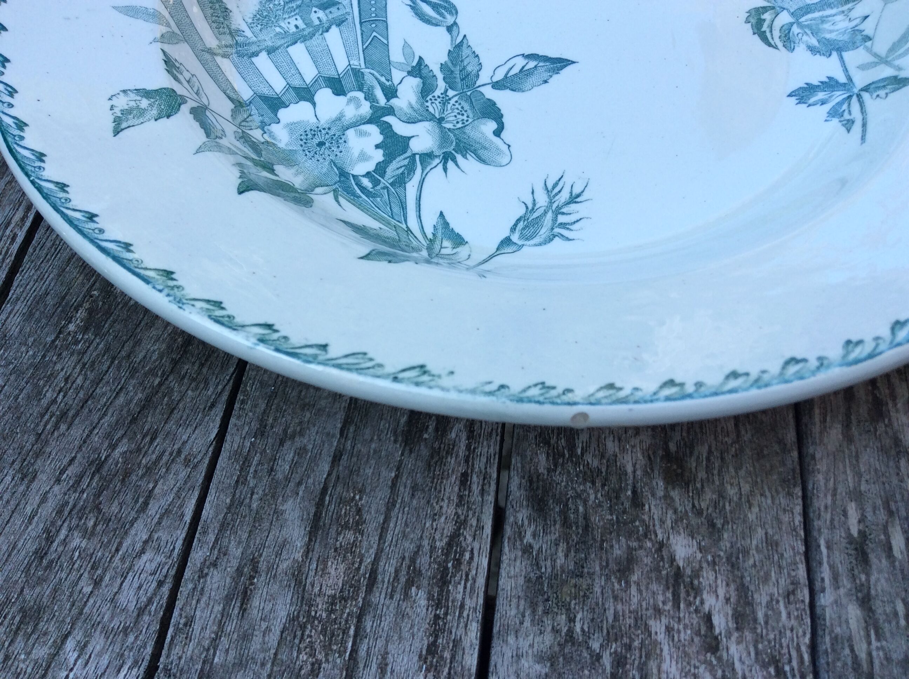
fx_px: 839
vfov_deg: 44.1
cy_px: 340
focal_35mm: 32
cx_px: 454
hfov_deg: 56.9
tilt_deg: -58.8
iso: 32
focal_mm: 3.3
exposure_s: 1/347
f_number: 2.4
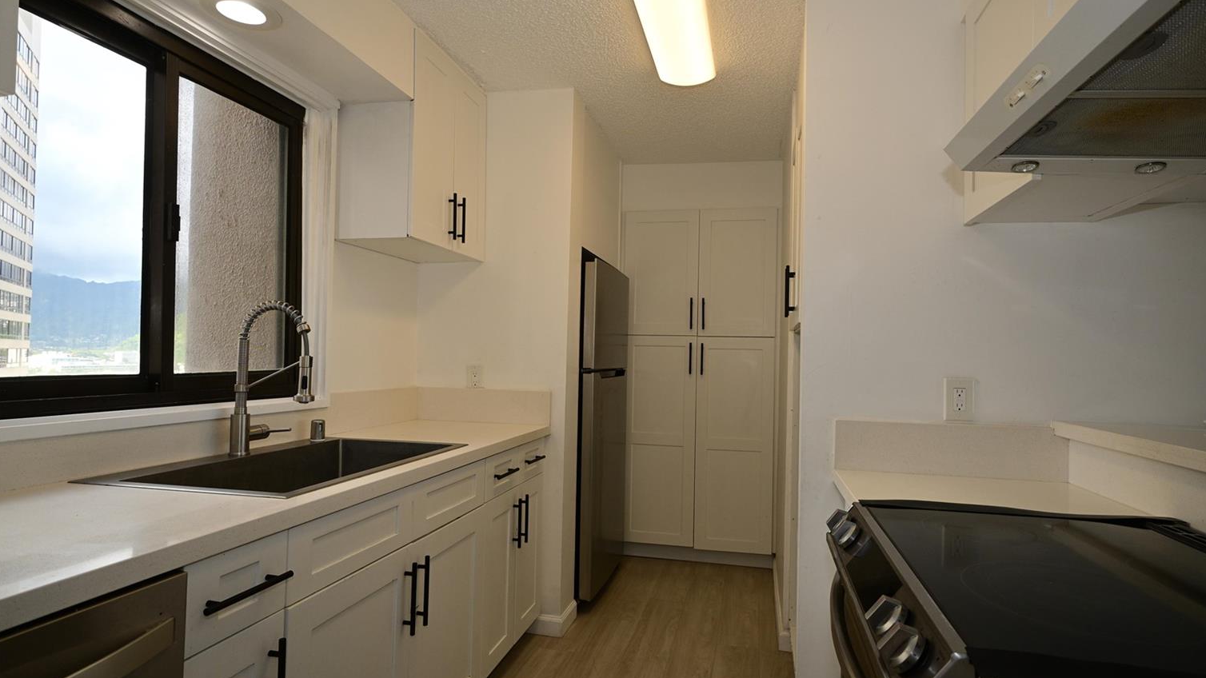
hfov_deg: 86.6
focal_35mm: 20
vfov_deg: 55.9
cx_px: 634
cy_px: 347
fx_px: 640
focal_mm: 12
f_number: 4
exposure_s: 1/125
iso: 125
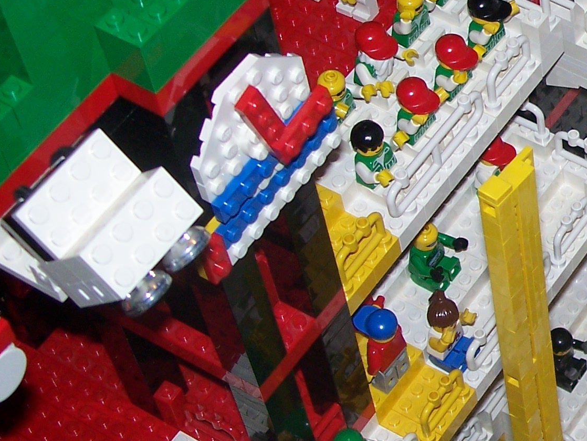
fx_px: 1832
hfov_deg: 17.0
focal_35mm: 108
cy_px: 167
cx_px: 796
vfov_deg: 13.7
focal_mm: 7.8
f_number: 2.8
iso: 125
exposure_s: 1/60
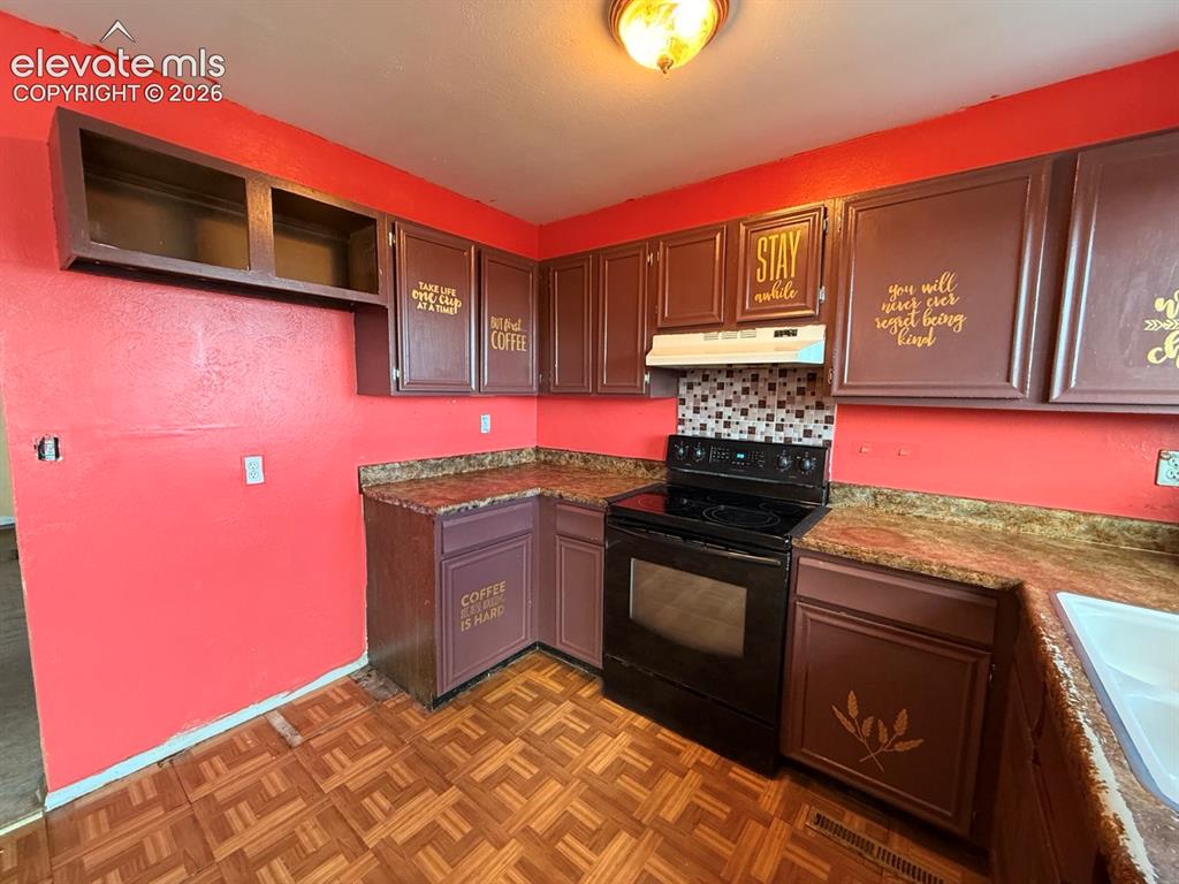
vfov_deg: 85.7
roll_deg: -0.8
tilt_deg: -5.4
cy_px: 442
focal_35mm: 14
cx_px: 590
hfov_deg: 102.1
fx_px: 477
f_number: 2.2
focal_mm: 2.22
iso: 400
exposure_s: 1/60
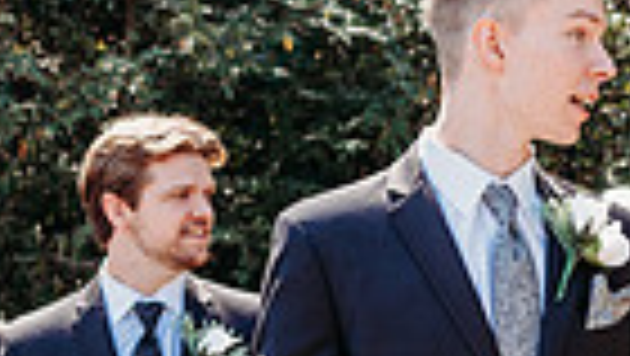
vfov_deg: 11.5
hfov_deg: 20.4
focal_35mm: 104
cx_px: 477
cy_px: 363
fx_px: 1739
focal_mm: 24
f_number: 2.8
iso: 100
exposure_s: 1/400
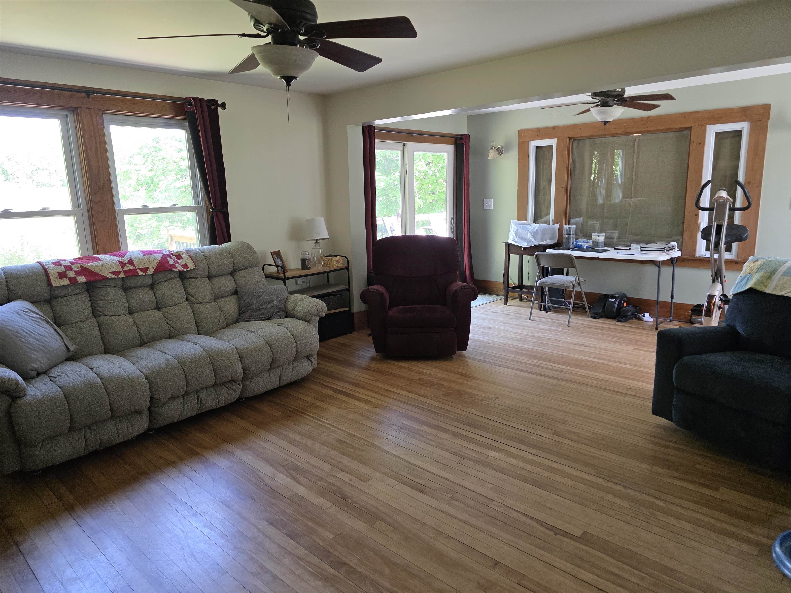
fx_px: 526
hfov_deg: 73.9
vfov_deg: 58.9
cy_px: 296
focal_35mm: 23
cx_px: 396
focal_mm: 6.3
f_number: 1.7
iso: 250
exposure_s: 1/180
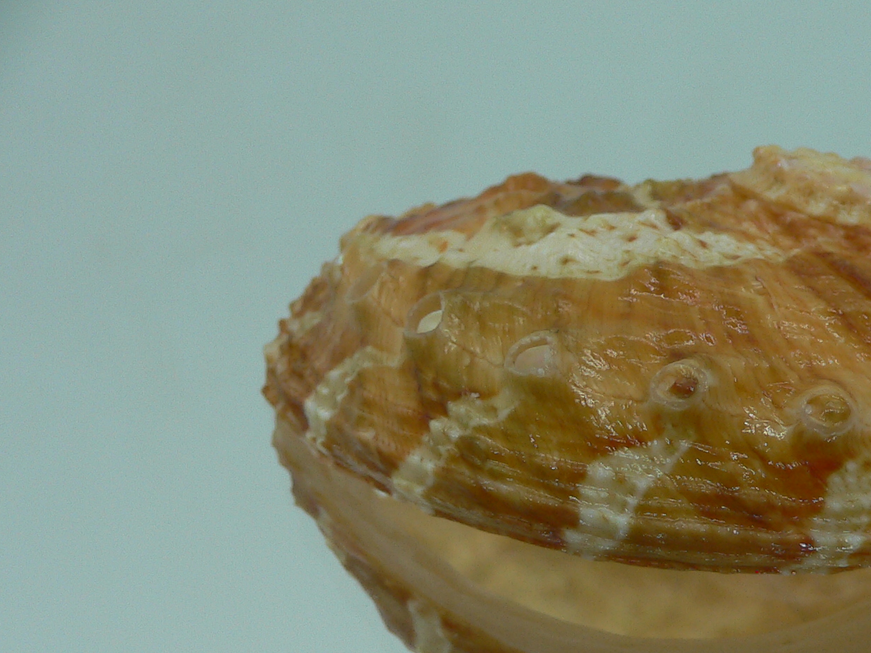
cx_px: 678
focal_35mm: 57
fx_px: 1434
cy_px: 467
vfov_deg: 25.4
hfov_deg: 33.0
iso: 80
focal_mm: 4.6
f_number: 2.8
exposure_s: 1/60
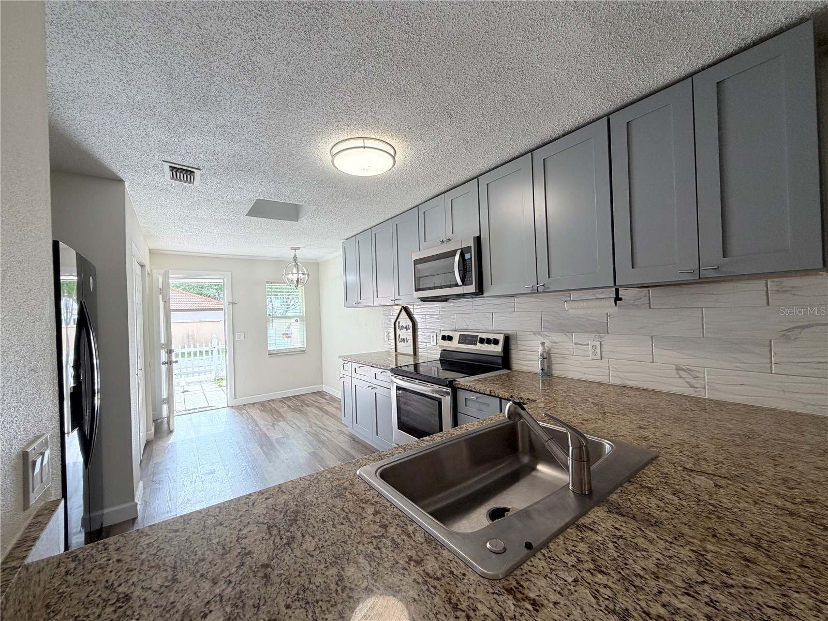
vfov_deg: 85.7
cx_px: 414
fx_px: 335
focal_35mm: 14
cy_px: 310
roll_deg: +2.4
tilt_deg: +2.0
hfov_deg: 102.1
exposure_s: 1/120
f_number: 2.2
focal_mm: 2.22
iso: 100
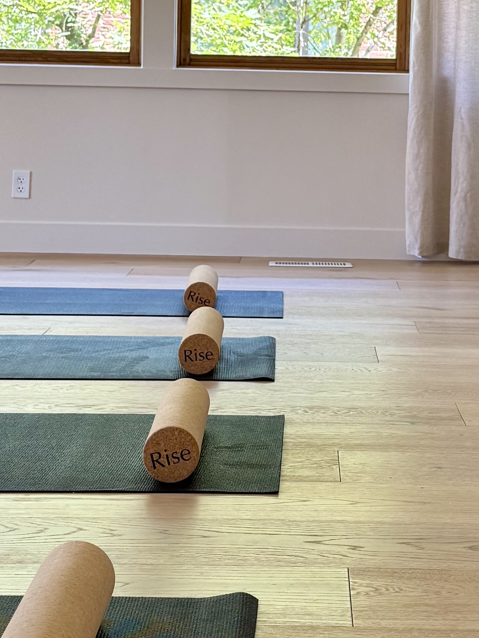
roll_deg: -1.4
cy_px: 118
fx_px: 1439
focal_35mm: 78
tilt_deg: +0.7
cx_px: 323
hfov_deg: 18.8
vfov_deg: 24.6
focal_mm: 6.76
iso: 200
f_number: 1.78
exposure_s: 1/149
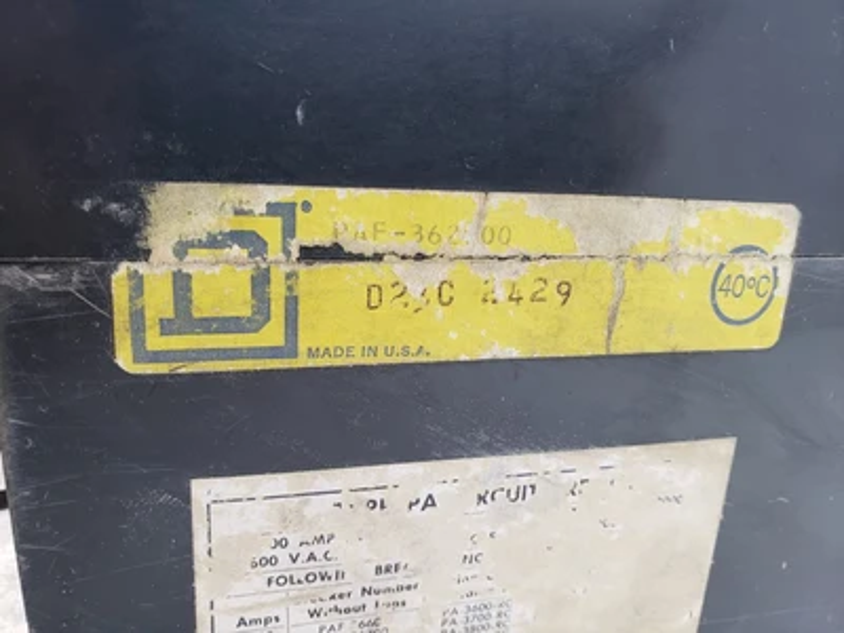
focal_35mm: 26
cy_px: 316
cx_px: 422
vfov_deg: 53.1
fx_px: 634
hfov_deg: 67.3
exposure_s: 1/60
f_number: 2.4
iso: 160
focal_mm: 4.3
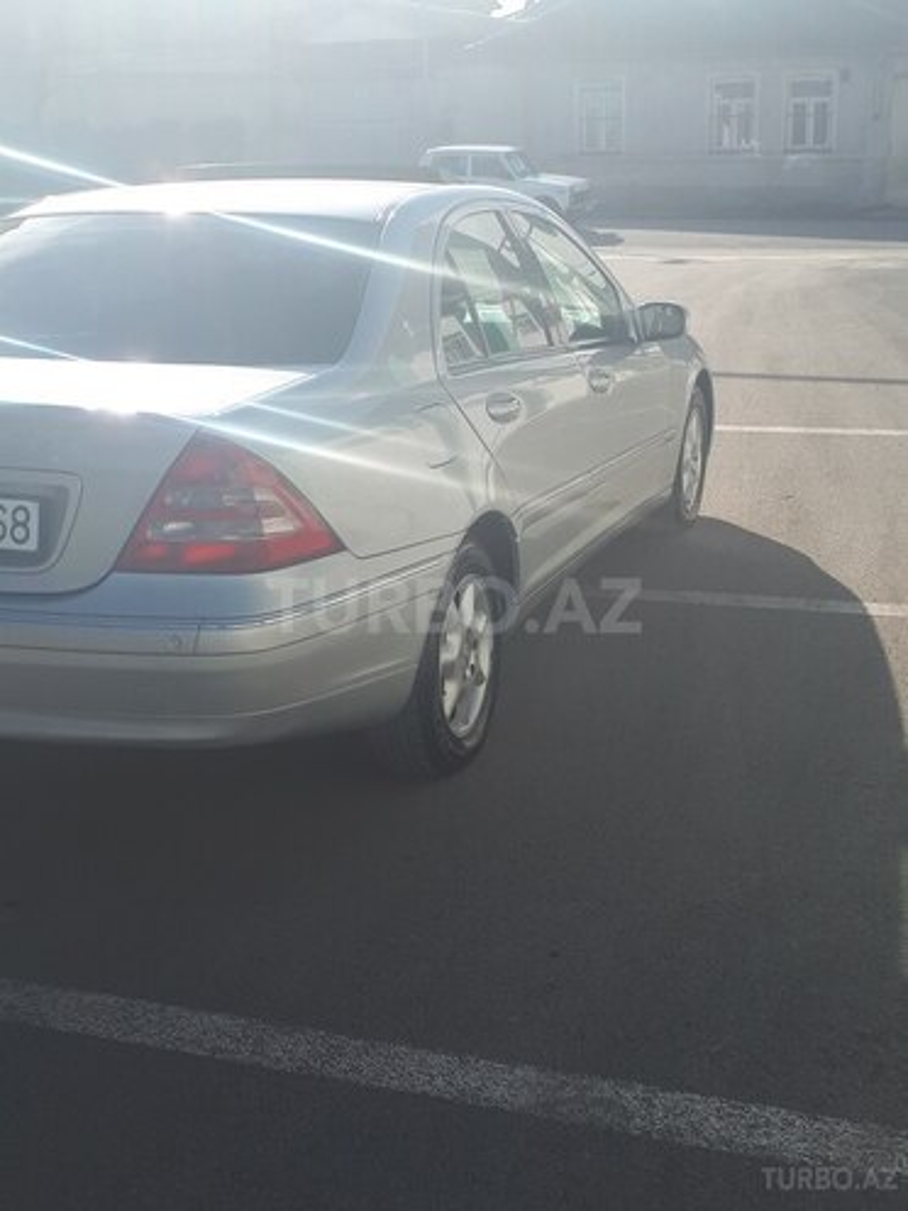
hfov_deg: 51.4
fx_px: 944
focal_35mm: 27
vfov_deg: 65.3
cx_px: 454
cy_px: 606
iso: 40
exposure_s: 1/1092
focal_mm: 3.6
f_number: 1.9
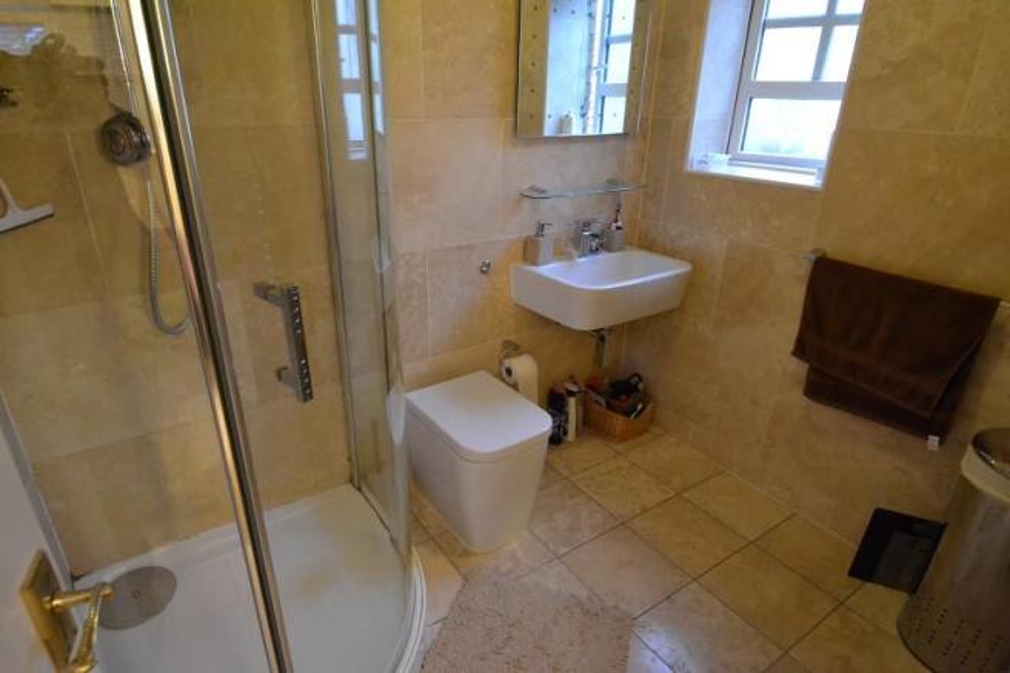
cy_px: 336
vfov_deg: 67.4
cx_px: 505
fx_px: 505
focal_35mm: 18
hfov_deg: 90.0
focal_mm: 12
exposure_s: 1/20
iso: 3200
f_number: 3.8
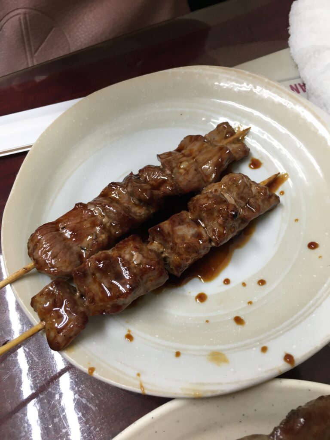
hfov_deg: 48.2
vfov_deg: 61.7
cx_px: 165
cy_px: 220
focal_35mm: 29
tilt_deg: -60.2
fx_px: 369
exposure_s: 1/33
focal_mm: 4.15
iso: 80
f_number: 2.2
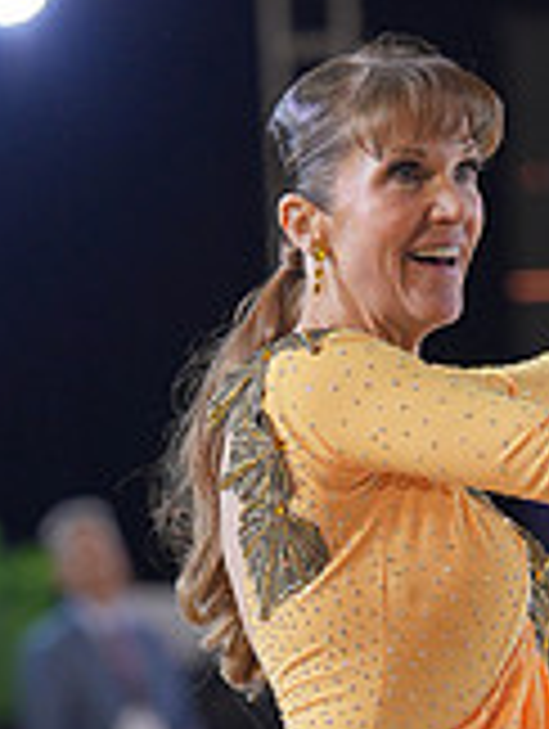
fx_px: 5948
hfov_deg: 5.3
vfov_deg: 6.9
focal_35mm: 282
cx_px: 466
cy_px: 1012
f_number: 2
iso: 800
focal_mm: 82
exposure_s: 1/500
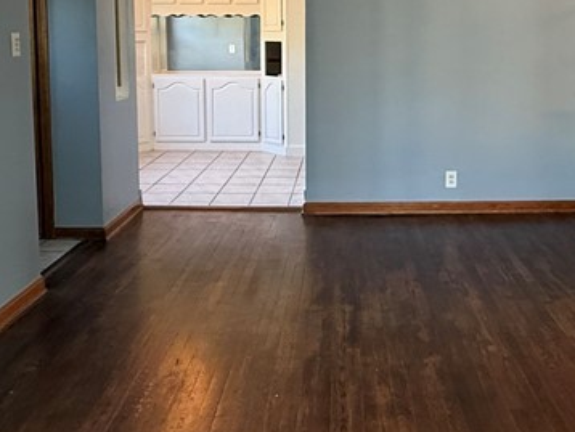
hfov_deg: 46.4
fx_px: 665
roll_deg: -0.4
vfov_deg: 34.9
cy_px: 88
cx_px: 360
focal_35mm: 40
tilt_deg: -4.3
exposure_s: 1/72
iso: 400
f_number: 2.2
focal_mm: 2.22
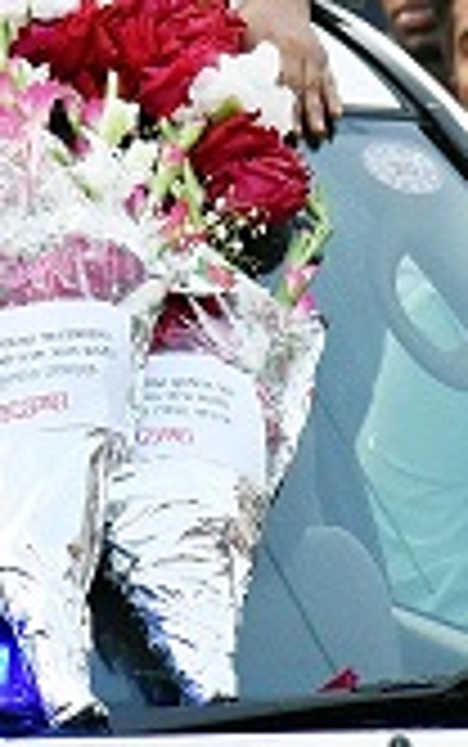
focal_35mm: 966
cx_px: 94
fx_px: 19679
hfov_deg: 1.4
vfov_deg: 2.2
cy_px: -216
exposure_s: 1/500
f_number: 5.6
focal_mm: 140
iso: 800
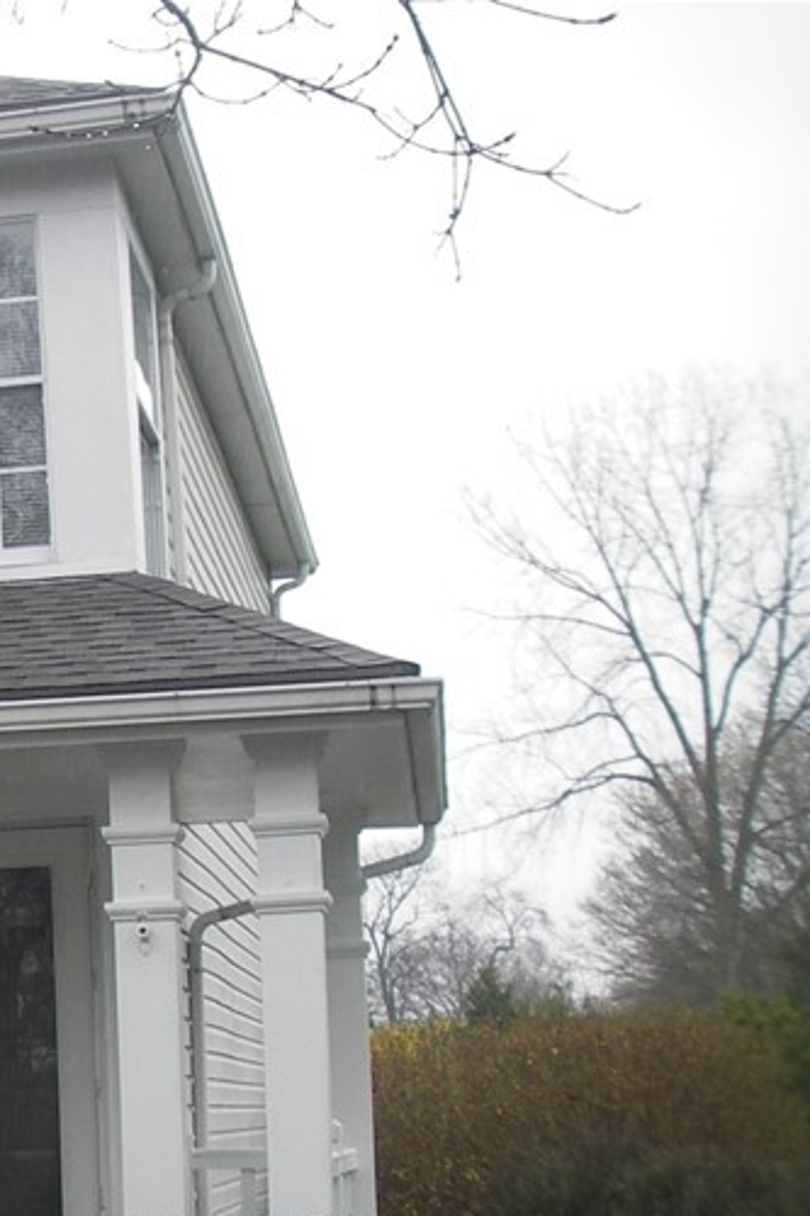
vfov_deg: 24.7
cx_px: -418
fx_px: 2735
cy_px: 931
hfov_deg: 15.5
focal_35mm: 81
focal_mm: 6.3
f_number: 3.3
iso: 50
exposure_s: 1/100
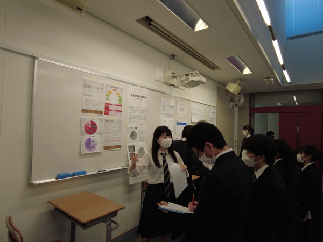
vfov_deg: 66.0
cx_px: 162
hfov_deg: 81.7
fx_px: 187
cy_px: 121
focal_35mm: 20
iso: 100
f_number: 1.8
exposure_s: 1/60
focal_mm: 4.4
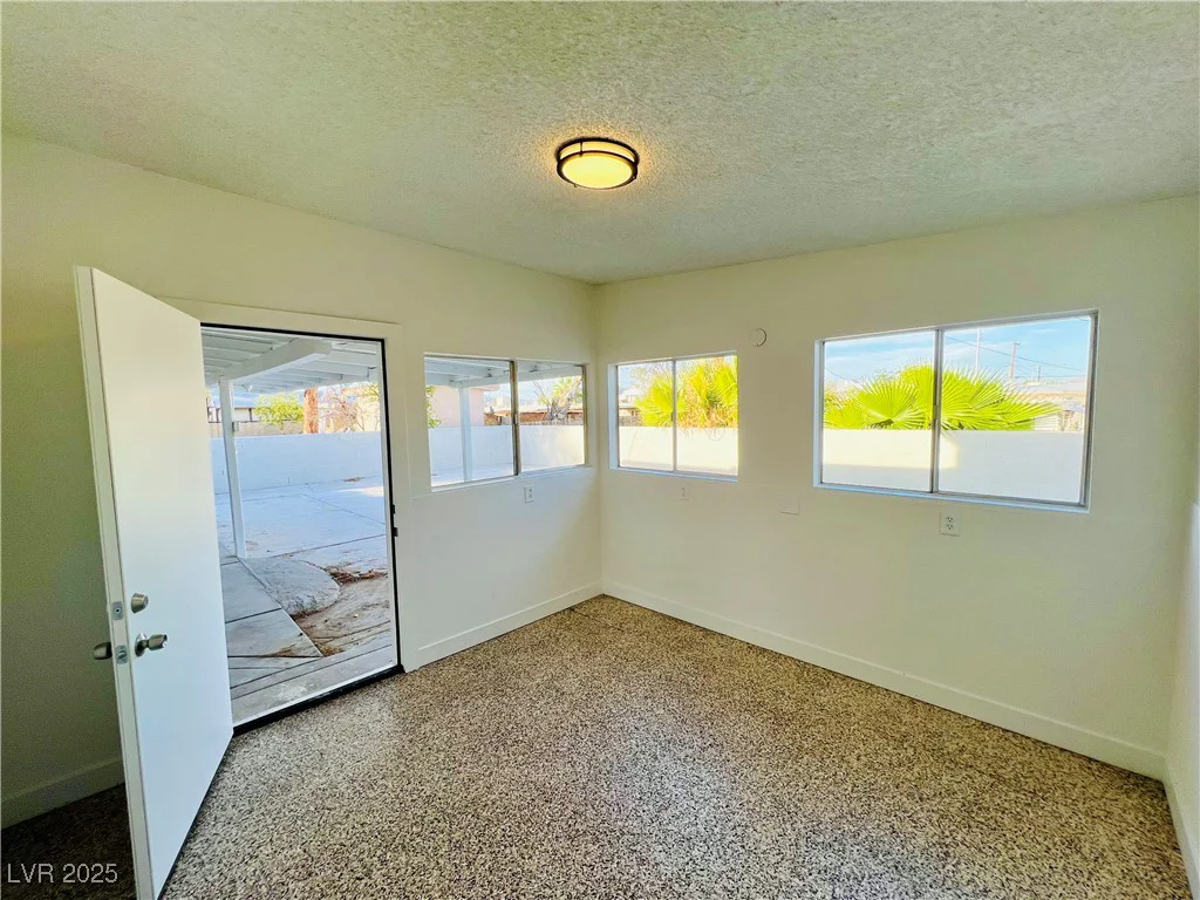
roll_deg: +1.4
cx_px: 600
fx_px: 451
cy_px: 450
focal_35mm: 13
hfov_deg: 106.2
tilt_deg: -6.3
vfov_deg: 89.9
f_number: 1.8
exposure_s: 1/182
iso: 32
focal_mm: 1.57
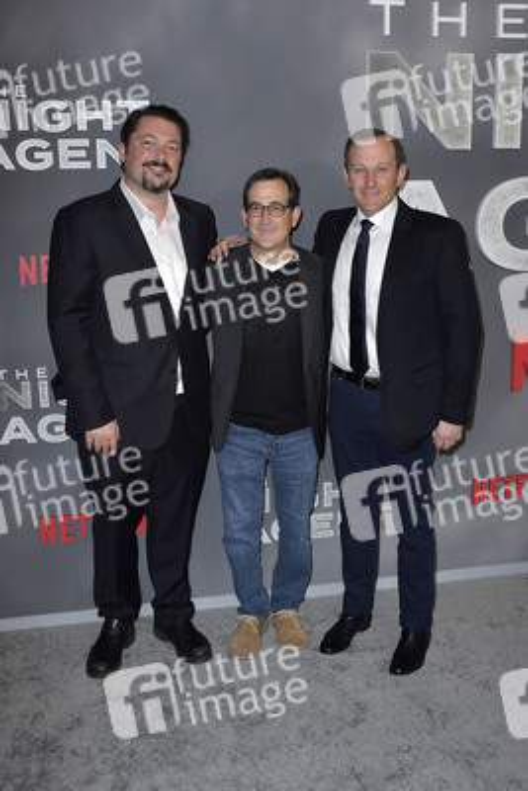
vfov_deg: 55.8
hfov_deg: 38.9
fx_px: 747
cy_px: 396
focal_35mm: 34
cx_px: 264
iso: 400
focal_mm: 34
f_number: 6.3
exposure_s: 1/250
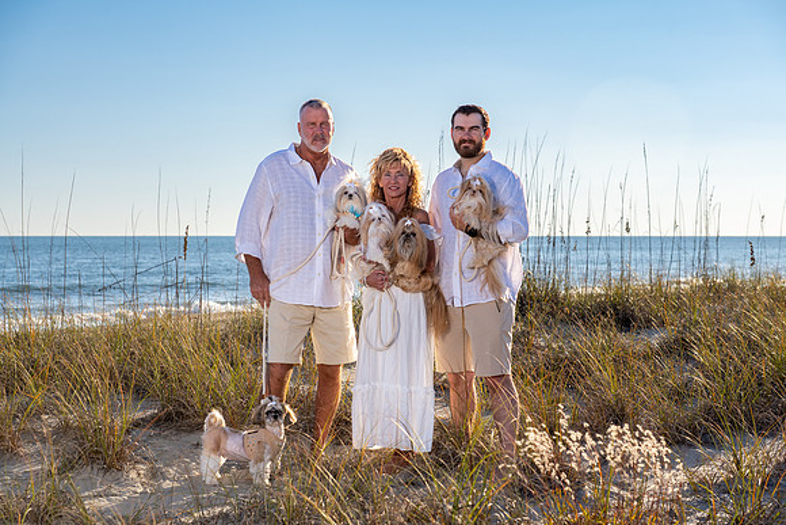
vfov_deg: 19.3
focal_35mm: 71
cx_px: 393
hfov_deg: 28.6
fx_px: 1540
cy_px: 262
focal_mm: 70
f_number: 5.6
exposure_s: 1/640
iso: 160
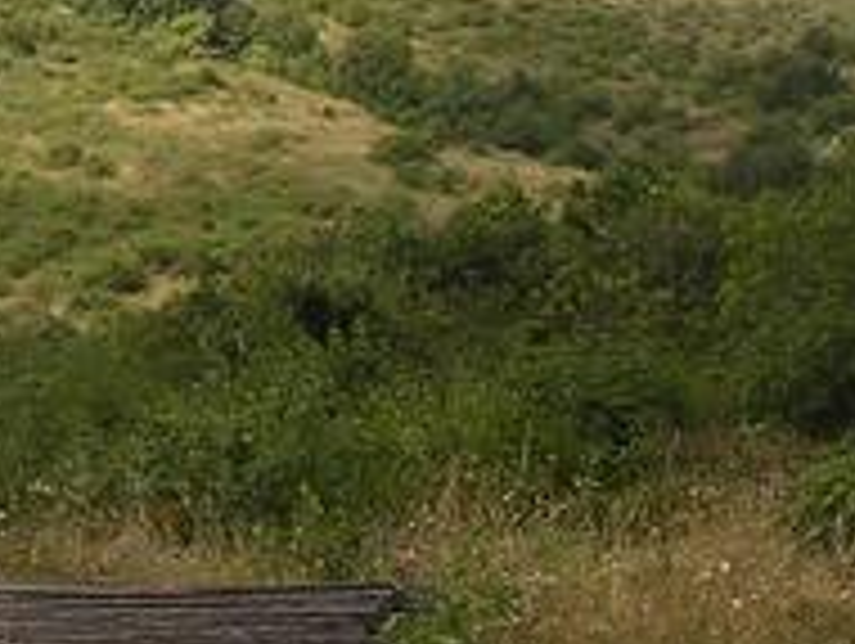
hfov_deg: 14.9
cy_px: -266
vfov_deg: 11.2
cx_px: -180
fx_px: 3166
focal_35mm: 128
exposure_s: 1/234
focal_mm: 5.8
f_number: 5.6
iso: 100
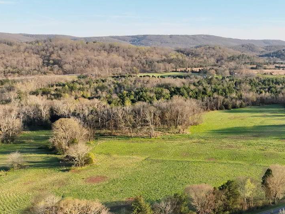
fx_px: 354
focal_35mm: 43
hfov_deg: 41.0
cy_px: 132
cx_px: 247
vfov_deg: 33.5
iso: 360
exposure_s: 1/2500
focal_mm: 6.72
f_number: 1.7
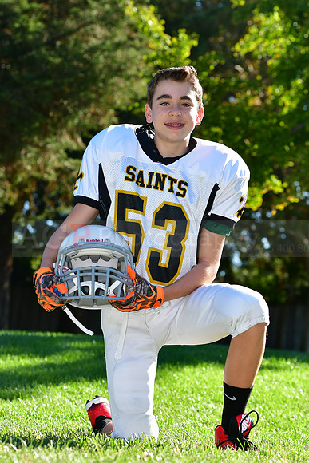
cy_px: 232
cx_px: 154
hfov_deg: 11.7
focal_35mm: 117
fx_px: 1505
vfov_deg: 17.5
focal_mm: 78
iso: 400
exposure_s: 1/1000
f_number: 4.5
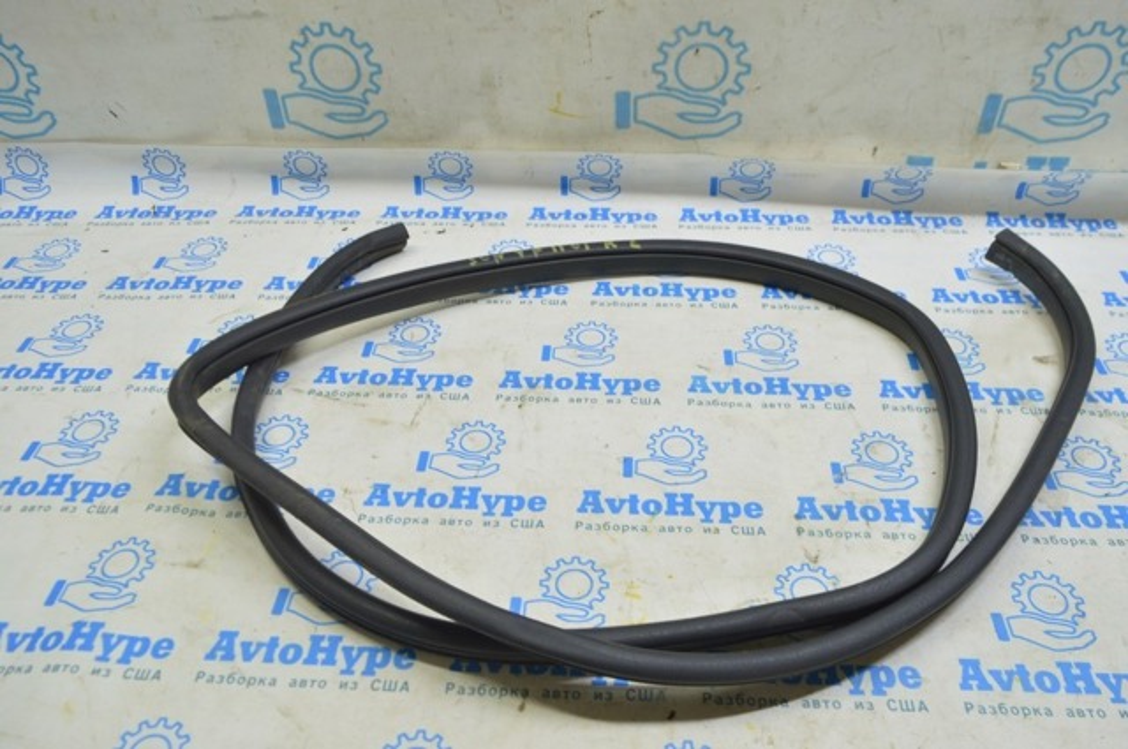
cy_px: 374
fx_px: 939
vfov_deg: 43.5
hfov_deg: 62.0
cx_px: 564
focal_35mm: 30
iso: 400
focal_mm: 20
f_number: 5.6
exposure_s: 1/20
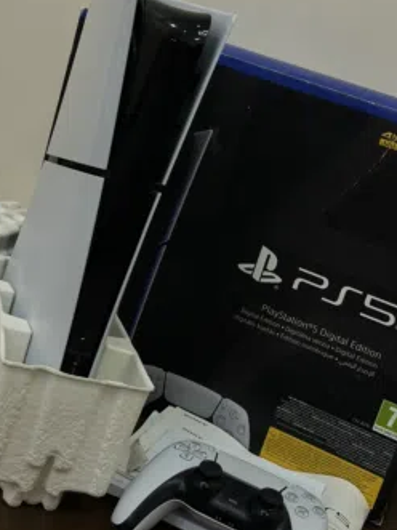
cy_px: 272
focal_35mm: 58
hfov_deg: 25.2
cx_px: 203
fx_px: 887
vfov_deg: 33.2
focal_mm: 6.86
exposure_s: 1/100
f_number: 1.78
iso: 125
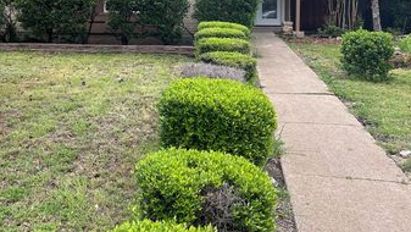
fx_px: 458
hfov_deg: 47.5
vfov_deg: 27.1
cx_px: 133
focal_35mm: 42
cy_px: 9
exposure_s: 1/625
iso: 50
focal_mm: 5.7
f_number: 1.5
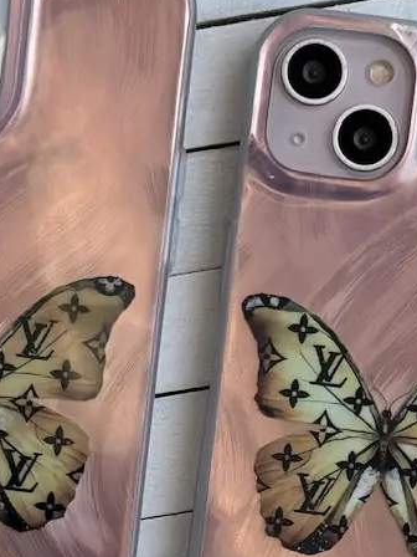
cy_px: 571
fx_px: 2200
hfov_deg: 10.8
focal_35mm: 137
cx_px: 135
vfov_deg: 14.2
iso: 64
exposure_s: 1/1059
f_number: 1.78
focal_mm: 6.76
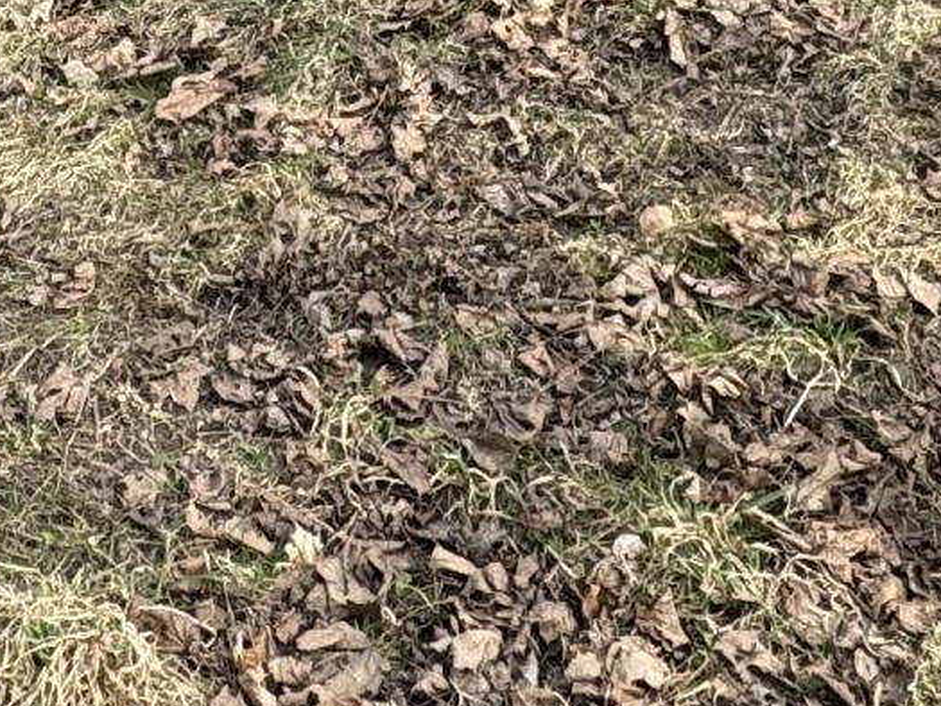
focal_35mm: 80
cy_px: -495
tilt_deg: -8.0
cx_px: 57
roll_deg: -1.9
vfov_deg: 16.1
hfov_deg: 23.6
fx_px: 2175
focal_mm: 2.22
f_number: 2.2
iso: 40
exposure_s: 1/508
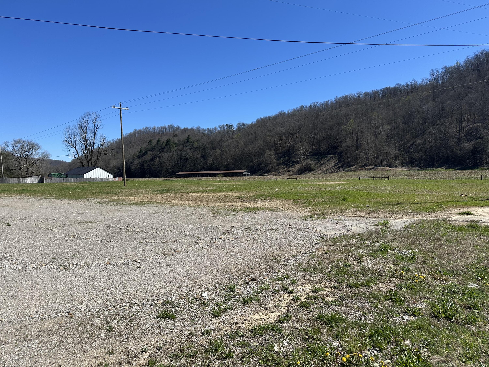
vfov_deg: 56.8
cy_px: 184
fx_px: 339
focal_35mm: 24
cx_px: 244
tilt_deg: -1.0
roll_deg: +1.5
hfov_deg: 71.6
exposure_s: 1/5000
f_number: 1.78
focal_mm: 6.86
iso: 80
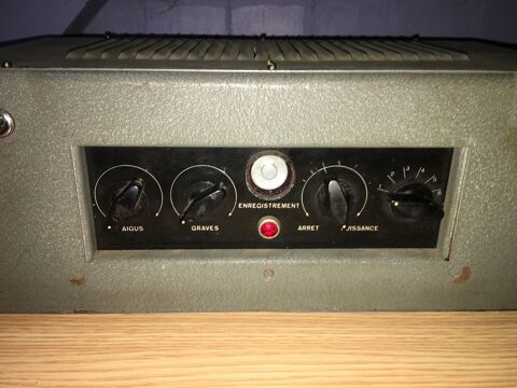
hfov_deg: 61.7
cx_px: 258
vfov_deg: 48.2
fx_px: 433
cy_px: 194
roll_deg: +0.5
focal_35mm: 29
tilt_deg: -22.2
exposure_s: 1/17
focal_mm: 4.15
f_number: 2.2
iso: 25
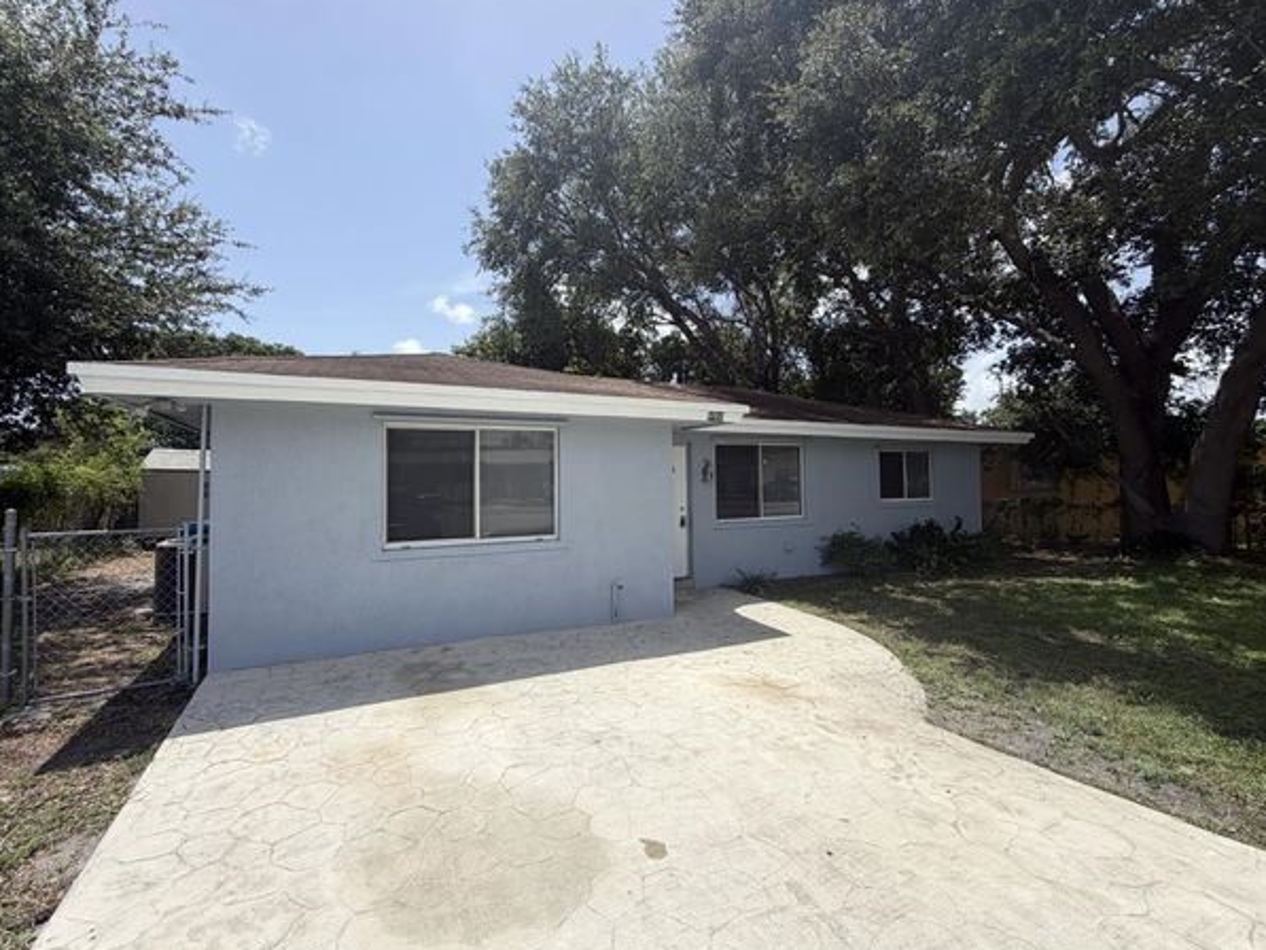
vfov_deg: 81.8
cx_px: 594
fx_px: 549
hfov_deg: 98.0
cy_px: 464
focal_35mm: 15
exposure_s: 1/1087
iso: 20
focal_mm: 2.22
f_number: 2.2
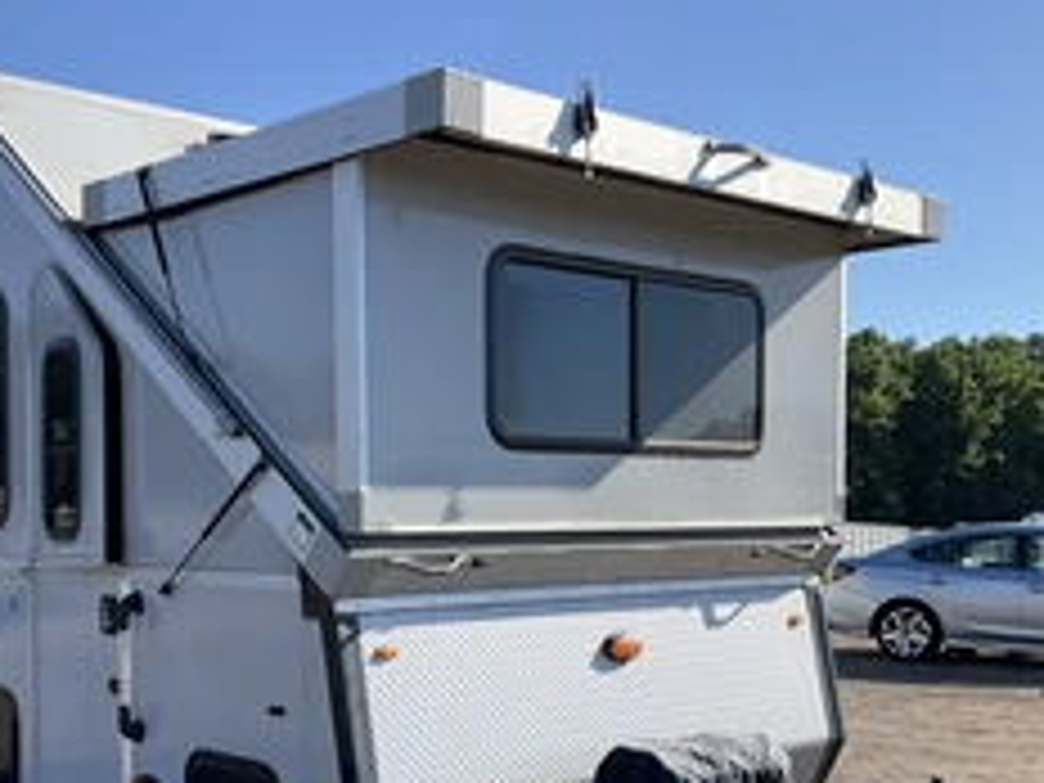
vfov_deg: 28.7
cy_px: 585
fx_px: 1508
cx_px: 364
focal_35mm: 50
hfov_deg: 37.8
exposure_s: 1/1221
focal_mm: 3
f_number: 1.8
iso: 25
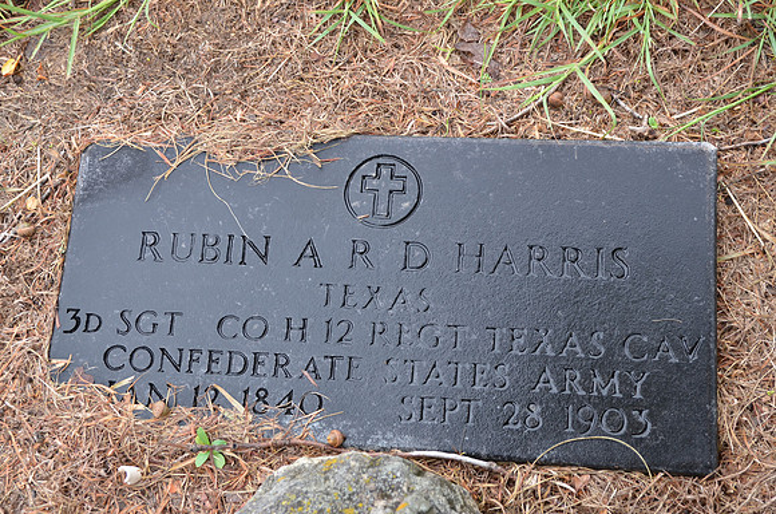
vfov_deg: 23.7
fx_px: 1226
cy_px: 257
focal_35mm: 57
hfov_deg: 35.1
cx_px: 388
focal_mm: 38
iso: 200
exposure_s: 1/125
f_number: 5.6
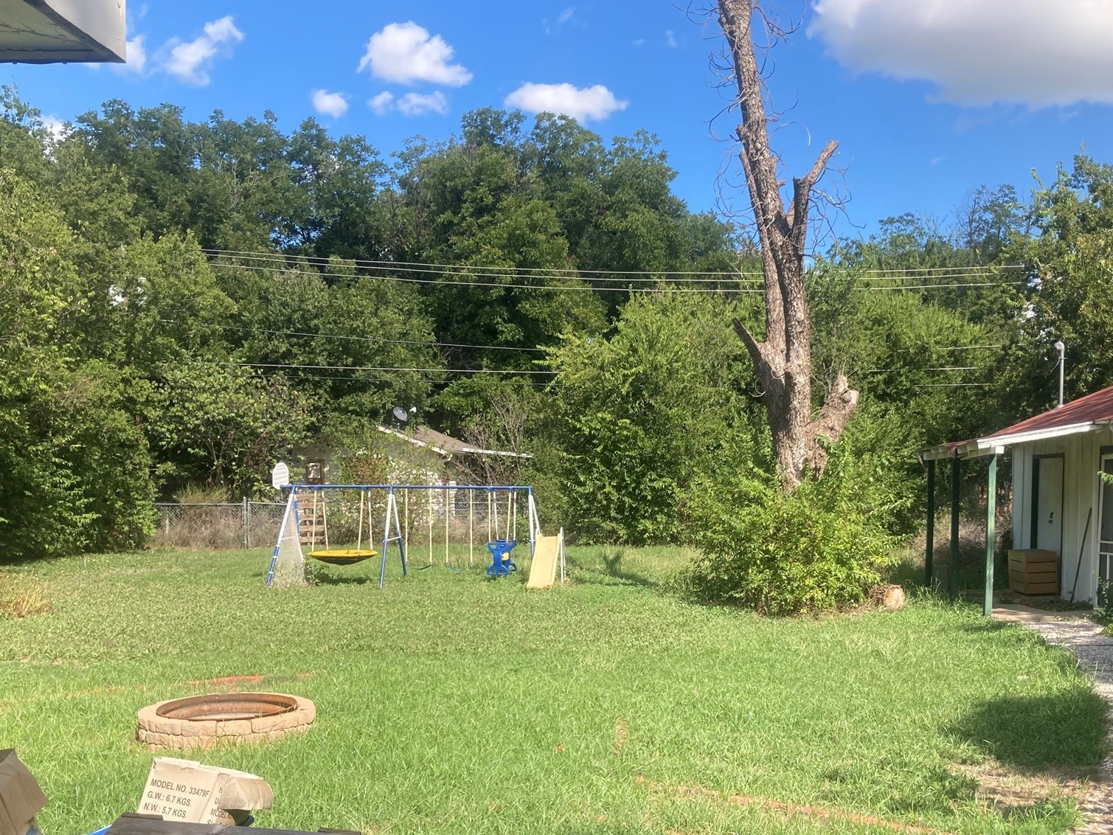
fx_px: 1222
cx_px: 656
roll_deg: -0.4
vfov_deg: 37.4
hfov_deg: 48.7
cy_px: 547
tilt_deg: -2.2
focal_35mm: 38
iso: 20
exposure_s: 1/952
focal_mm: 3.99
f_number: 1.8
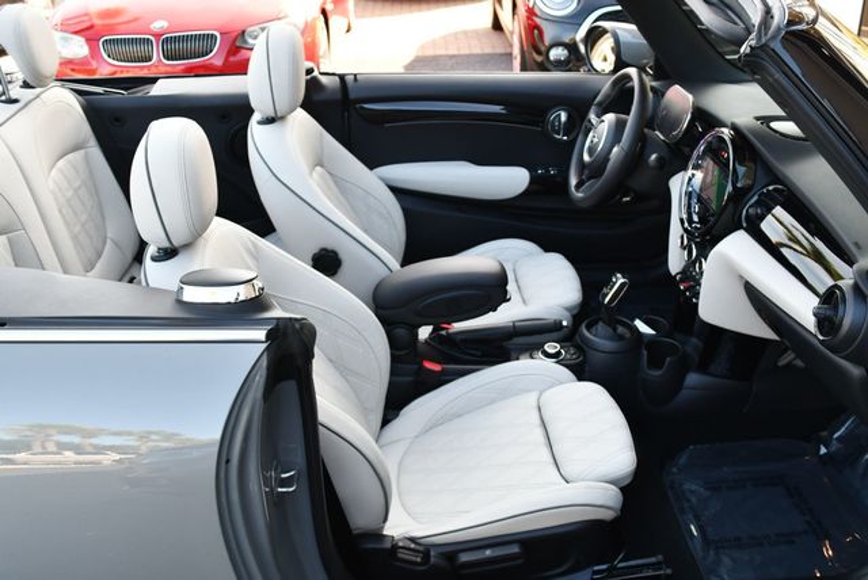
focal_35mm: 36
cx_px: 434
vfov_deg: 36.9
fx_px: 869
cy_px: 290
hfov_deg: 53.1
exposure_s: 1/250
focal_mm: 18
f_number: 4
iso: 400
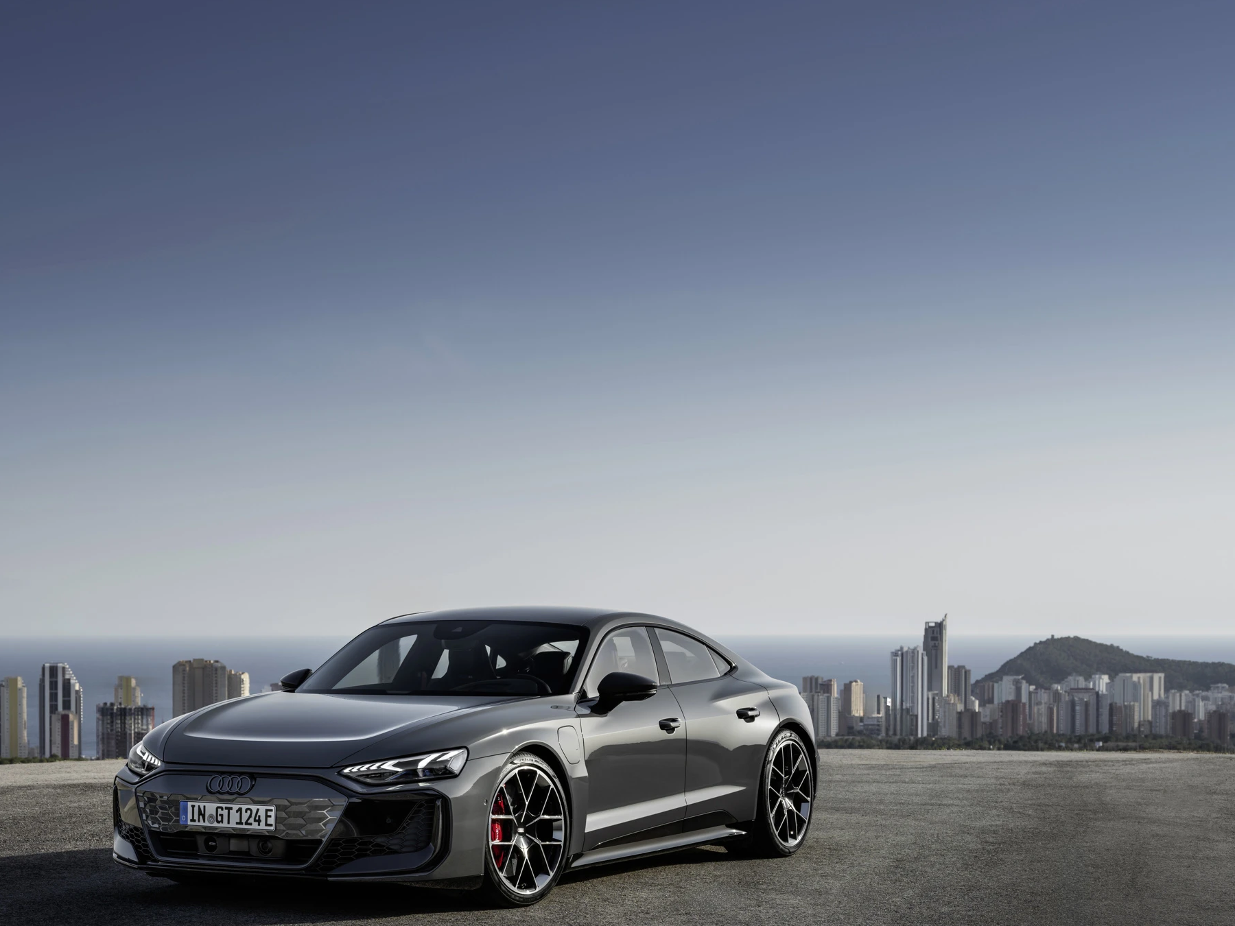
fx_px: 2676
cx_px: 248
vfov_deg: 19.5
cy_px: 704
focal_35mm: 75
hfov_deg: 25.5
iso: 100
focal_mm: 56.3
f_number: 6.4
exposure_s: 1/50
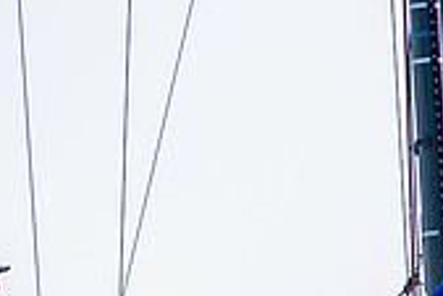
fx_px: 18979
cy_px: 436
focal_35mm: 1541
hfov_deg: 1.3
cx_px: 666
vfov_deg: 0.9
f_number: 5
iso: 250
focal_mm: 300
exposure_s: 1/3200
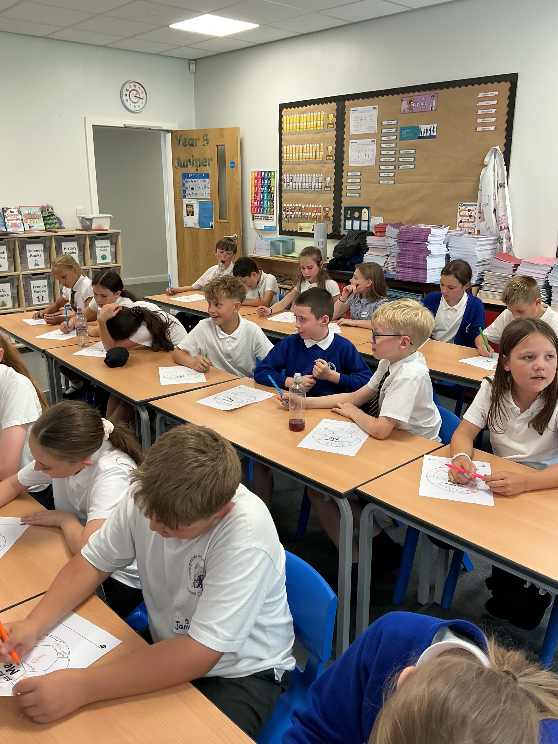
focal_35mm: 29
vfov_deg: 61.7
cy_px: 372
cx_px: 279
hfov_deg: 48.2
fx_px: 623
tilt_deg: -17.2
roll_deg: +0.2
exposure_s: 1/50
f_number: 1.8
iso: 64
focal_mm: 3
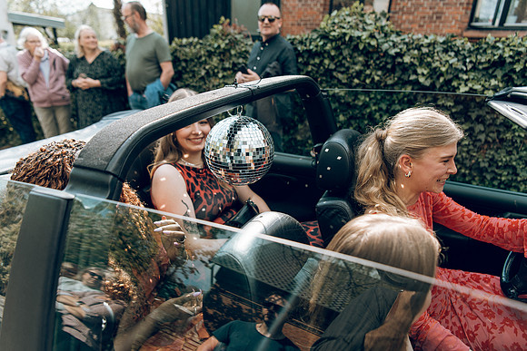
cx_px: 264
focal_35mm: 24
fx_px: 351
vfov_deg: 53.2
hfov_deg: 73.7
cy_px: 176
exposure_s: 1/640
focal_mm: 24
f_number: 2.8
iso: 100
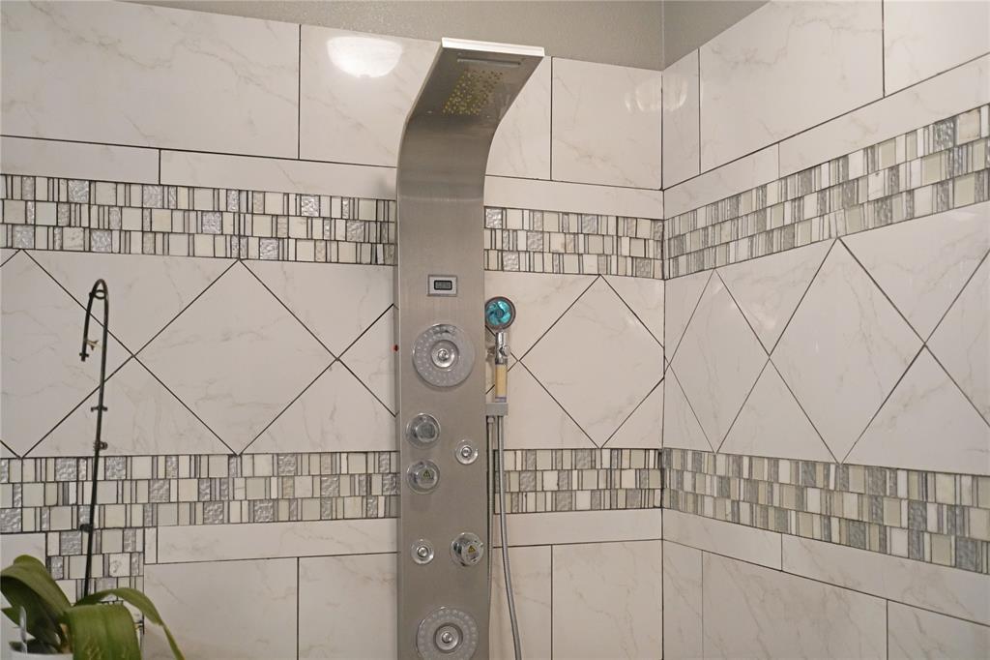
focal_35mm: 35
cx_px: 495
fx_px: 962
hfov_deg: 54.4
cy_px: 330
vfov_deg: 37.8
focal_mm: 35
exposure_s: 1/160
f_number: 4
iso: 3200
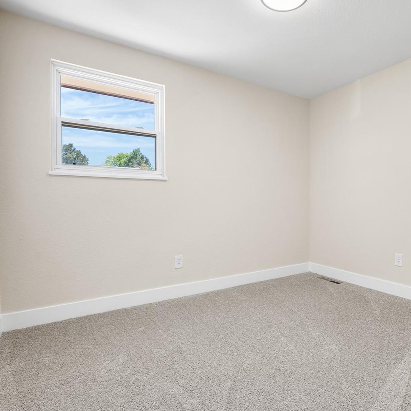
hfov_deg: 70.6
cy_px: 202
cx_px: 264
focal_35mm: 21
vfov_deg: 72.1
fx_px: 282
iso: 200
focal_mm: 16
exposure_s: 1/80
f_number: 8
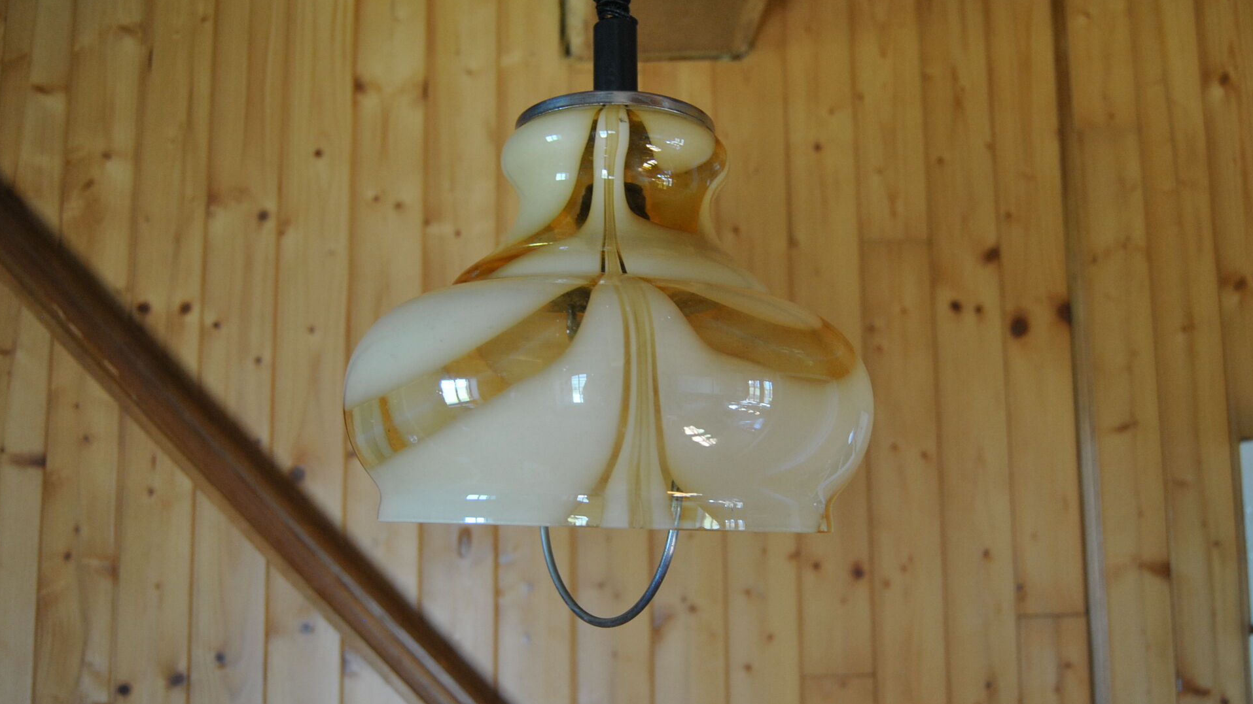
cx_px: 627
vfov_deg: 33.7
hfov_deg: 56.6
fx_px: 1163
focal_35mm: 35
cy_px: 405
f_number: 3.5
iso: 500
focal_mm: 22
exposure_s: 1/30
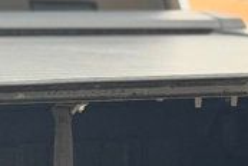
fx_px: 2036
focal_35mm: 295
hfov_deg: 7.0
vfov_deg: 4.6
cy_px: 342
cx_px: 126
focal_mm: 6.76
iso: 160
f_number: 1.78
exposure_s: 1/225
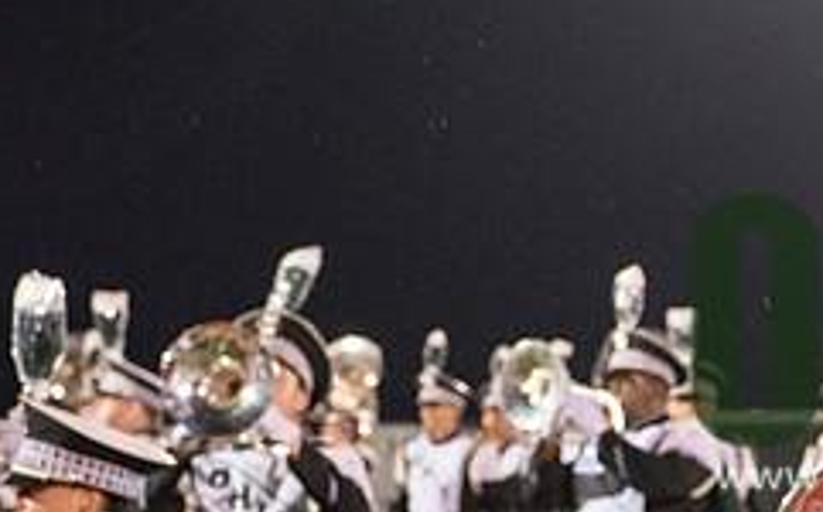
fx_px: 3853
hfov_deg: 12.0
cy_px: 357
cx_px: 949
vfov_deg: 7.6
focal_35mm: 172
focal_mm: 70
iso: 5000
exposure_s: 1/320
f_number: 5.6
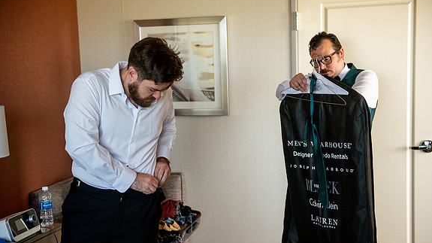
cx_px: 216
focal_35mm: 55
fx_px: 630
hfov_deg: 37.9
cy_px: 134
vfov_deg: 21.8
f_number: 2.8
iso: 1250
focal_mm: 52
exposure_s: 1/200
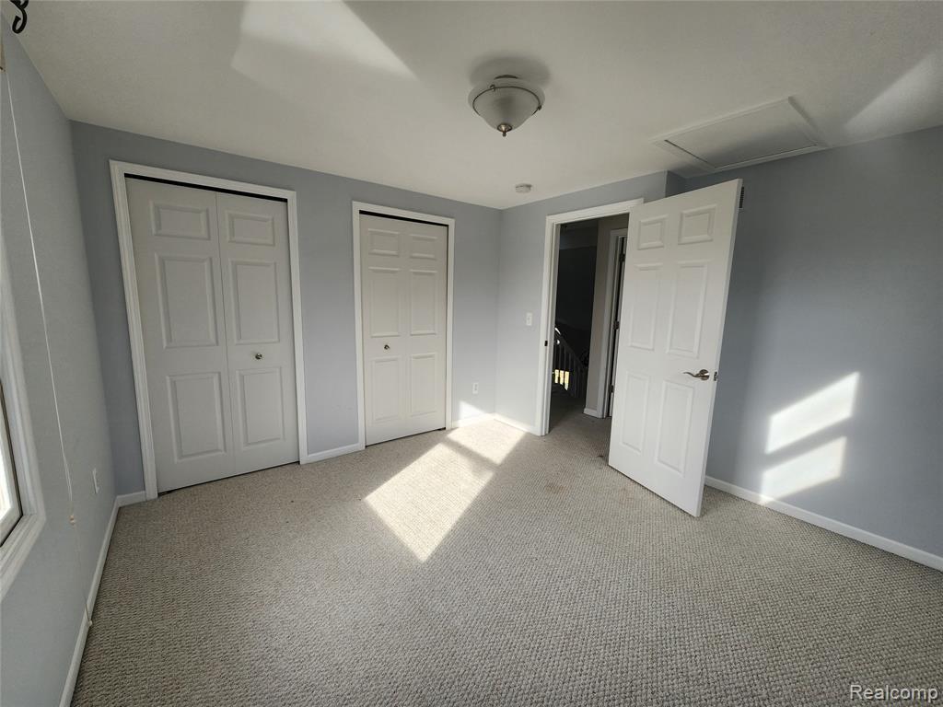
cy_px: 354
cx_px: 472
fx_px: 354
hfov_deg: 106.2
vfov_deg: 89.9
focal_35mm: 13
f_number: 2.2
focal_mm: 2.2
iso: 50
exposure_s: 1/120
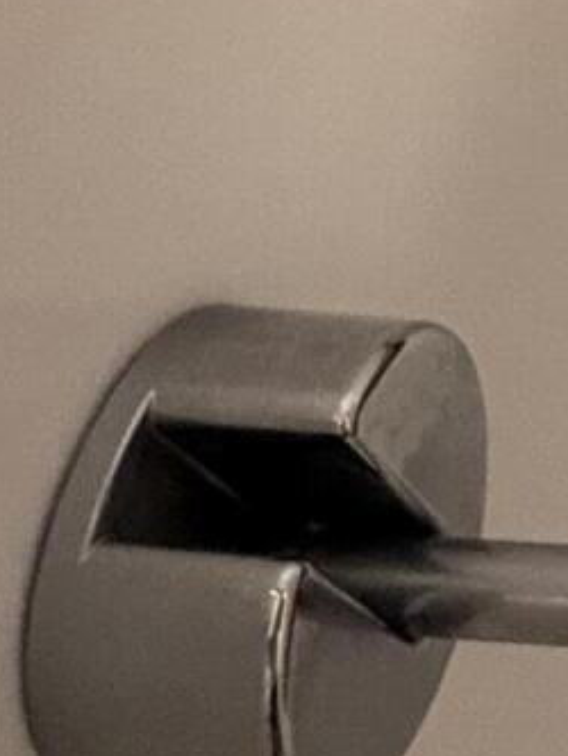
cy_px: -266
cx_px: 1072
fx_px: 1837
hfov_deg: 14.9
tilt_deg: -50.9
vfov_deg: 20.9
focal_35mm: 84
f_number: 2.2
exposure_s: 1/60
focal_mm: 2.22
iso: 800
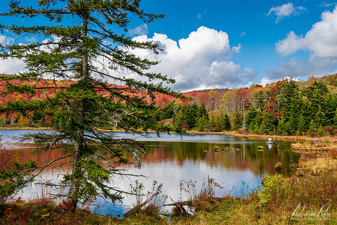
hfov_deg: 47.1
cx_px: 168
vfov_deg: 32.5
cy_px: 112
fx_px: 386
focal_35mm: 41
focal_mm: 27.5
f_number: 11
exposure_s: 1/125
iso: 100
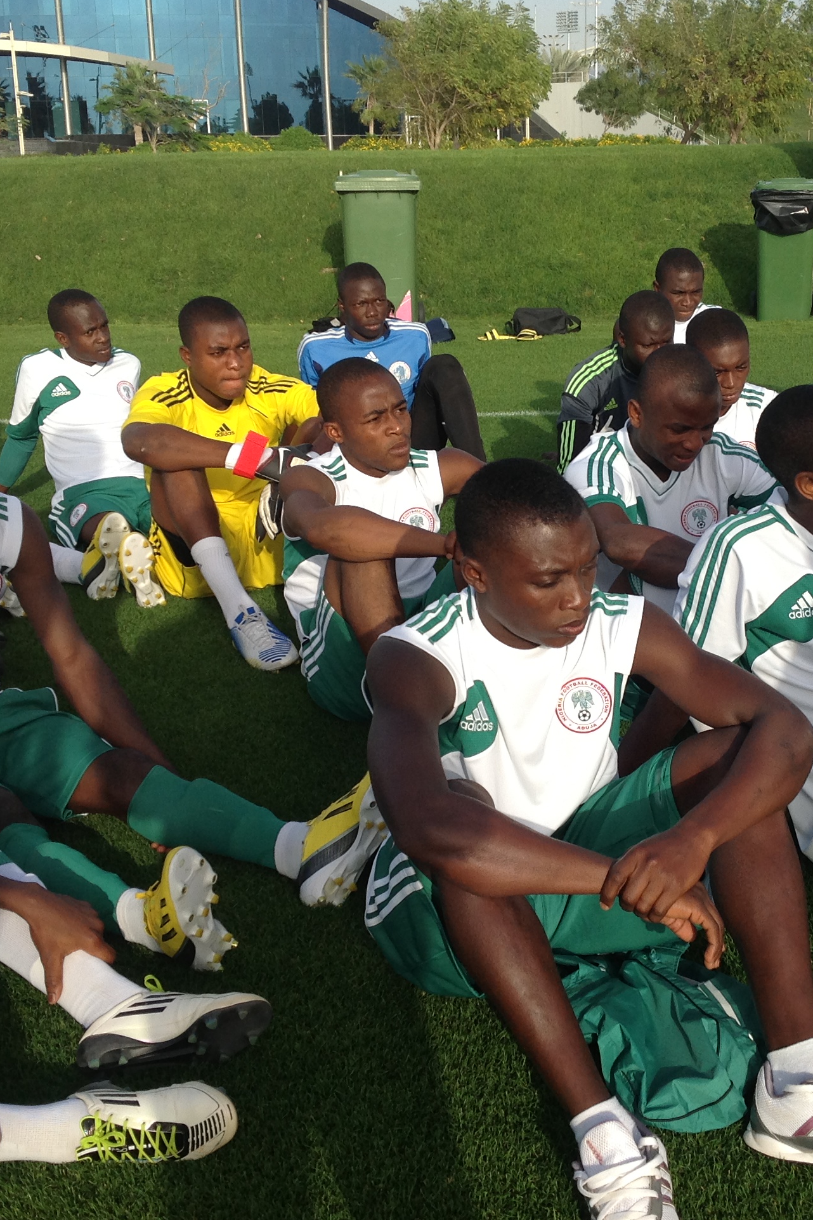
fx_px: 1660
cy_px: 608
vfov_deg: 40.3
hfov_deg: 27.3
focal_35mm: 49
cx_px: 545
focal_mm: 4.28
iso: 50
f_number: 2.4
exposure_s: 1/1209
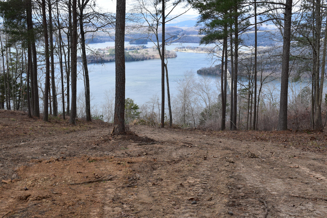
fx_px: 422
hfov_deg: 42.3
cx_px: 164
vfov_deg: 28.9
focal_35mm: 46
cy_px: 109
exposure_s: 1/200
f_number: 10
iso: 400
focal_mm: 31
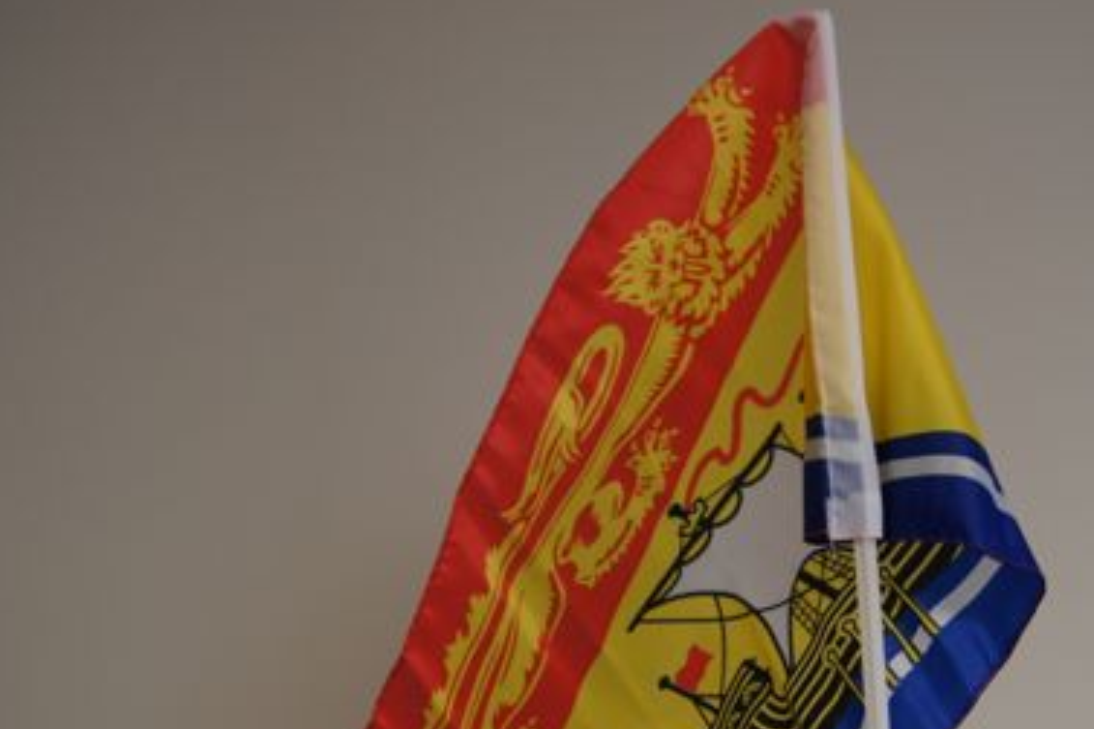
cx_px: 618
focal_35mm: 56
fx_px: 1701
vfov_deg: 23.9
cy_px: 558
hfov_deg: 35.6
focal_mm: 22
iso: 250
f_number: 4
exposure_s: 1/40
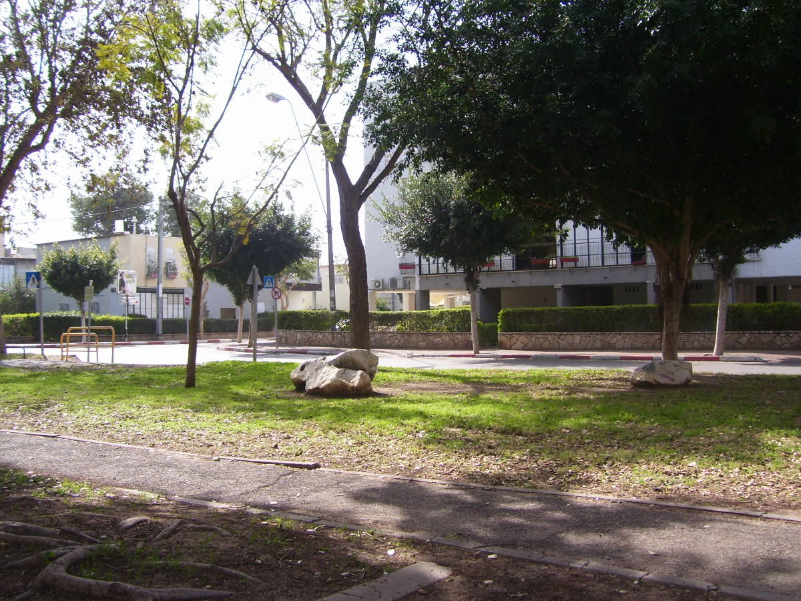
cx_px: 400
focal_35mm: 37
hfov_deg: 50.1
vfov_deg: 38.7
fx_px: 856
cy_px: 300
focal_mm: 6
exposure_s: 1/500
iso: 80
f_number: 2.7
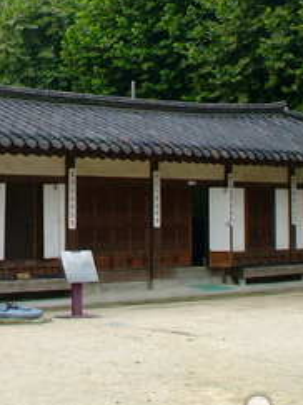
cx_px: -86
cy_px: 113
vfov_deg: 23.4
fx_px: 970
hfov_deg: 16.8
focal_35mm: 83
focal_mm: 20
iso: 400
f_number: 6.7
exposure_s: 1/180
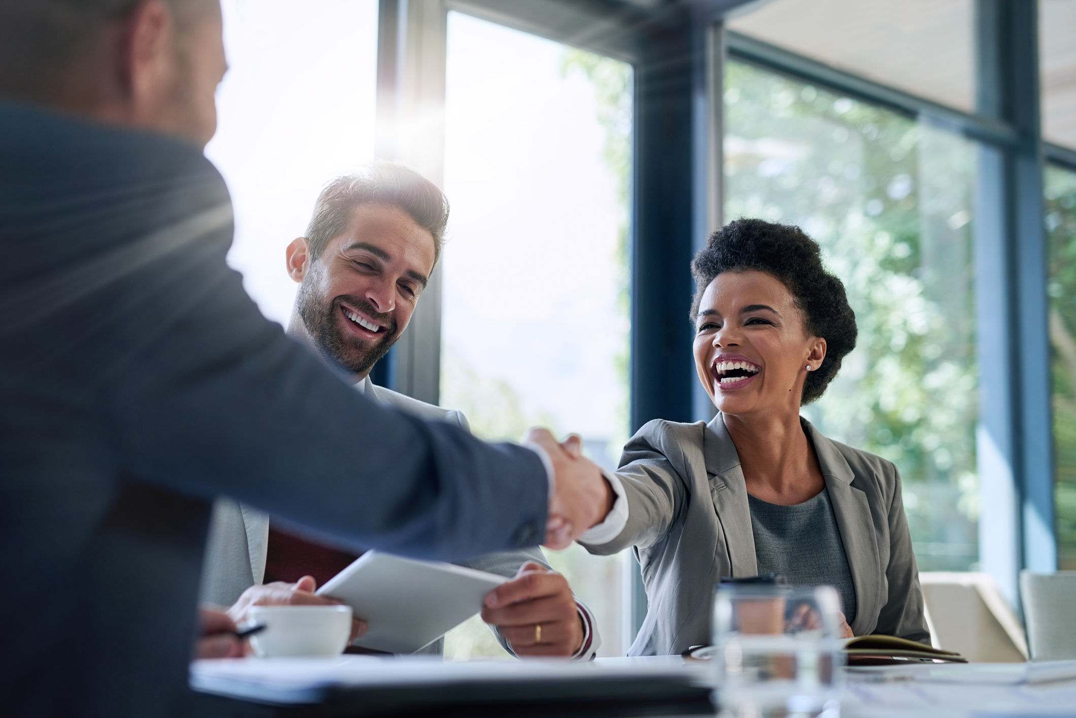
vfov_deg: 27.0
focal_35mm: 50
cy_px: 359
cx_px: 538
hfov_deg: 39.6
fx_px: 1495
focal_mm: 50
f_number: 2
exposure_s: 1/250
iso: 200
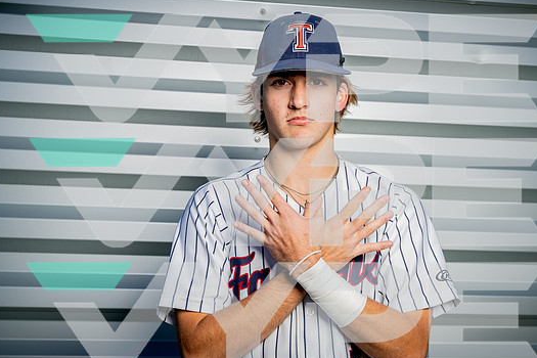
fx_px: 791
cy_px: 193
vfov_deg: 25.5
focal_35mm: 53
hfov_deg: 37.5
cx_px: 289
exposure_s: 1/250
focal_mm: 48
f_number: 8
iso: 125
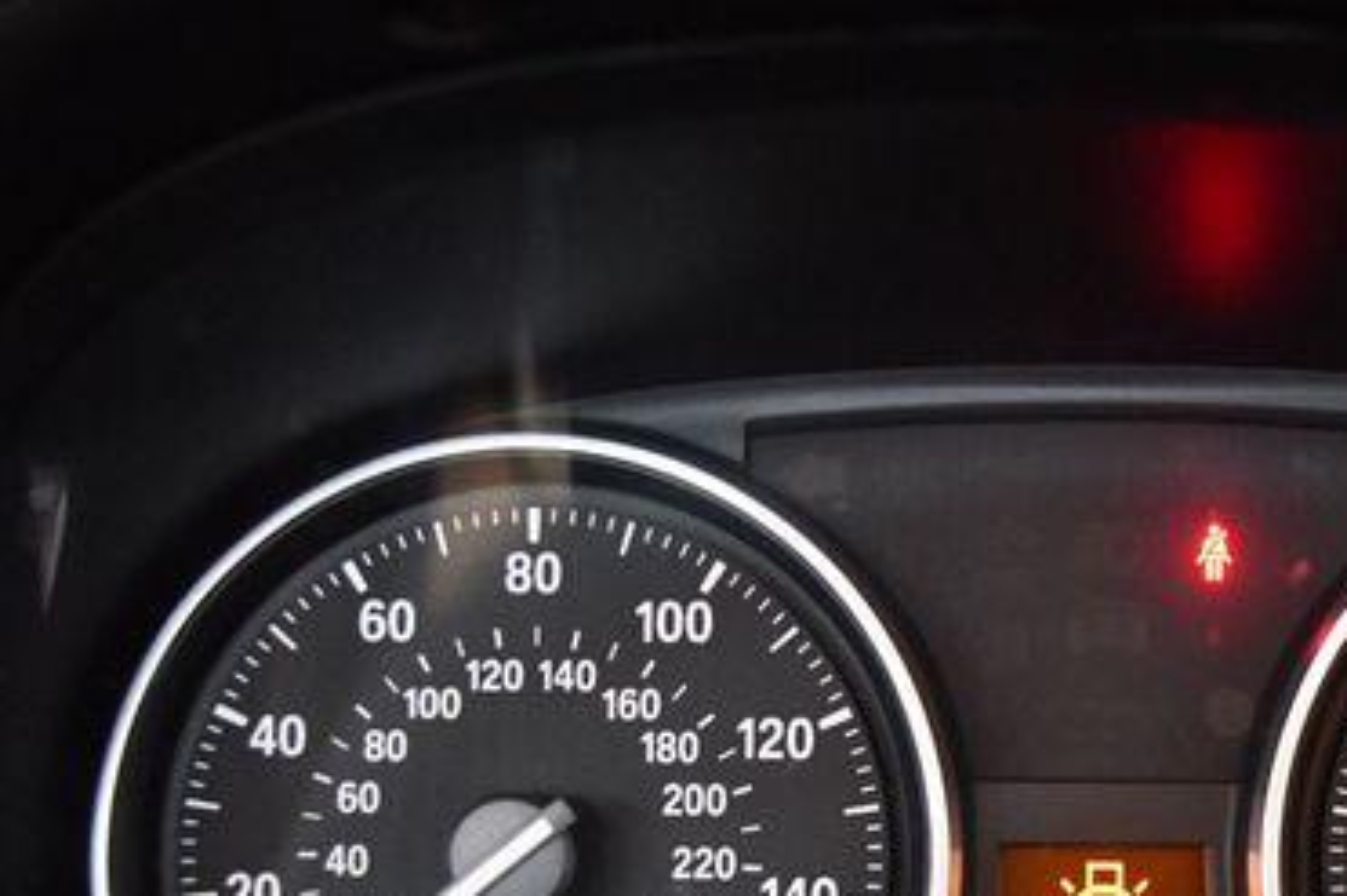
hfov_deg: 33.9
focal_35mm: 57
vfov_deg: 23.3
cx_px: 1104
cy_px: 765
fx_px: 2132
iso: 8000
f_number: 4
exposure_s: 1/60
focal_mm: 22
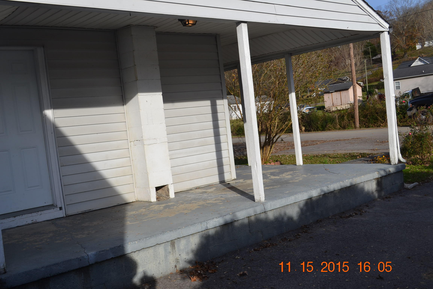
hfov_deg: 49.6
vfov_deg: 34.2
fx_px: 469
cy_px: 144
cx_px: 216
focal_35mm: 39
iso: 100
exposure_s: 1/250
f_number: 8
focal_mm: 26
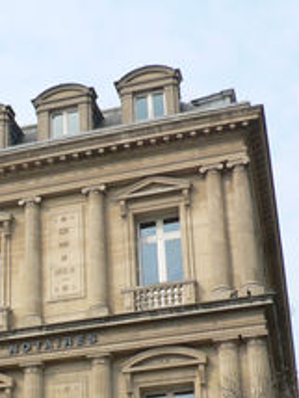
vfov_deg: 23.1
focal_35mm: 80
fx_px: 920
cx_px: 0
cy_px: 426
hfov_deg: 18.0
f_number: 4.5
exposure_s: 1/320
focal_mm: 6
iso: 64
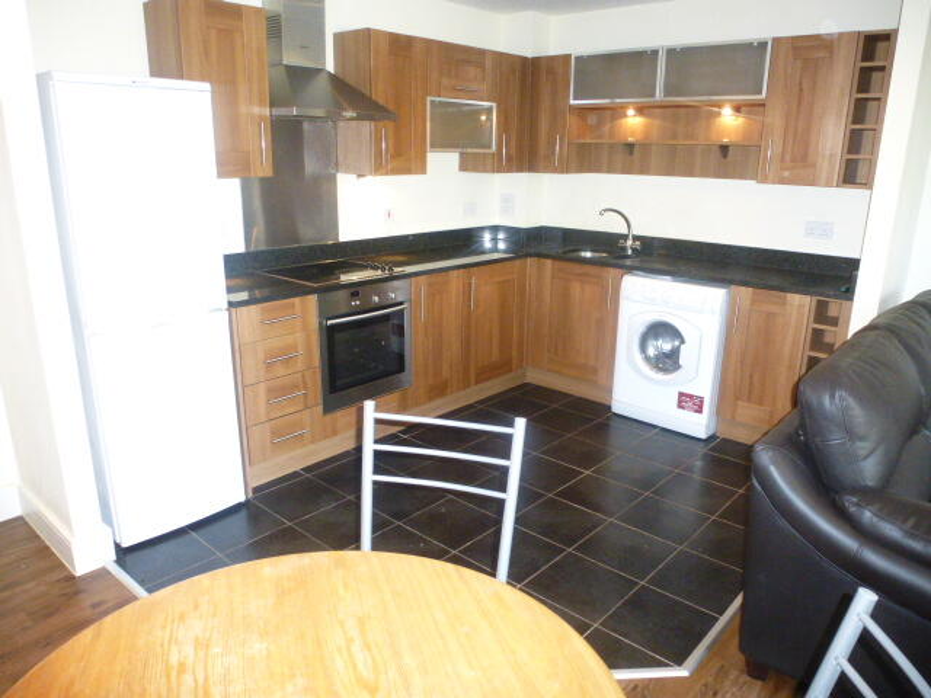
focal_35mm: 25
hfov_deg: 69.4
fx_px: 672
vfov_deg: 54.9
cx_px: 466
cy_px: 349
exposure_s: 1/60
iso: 1000
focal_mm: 4.3
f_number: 3.3
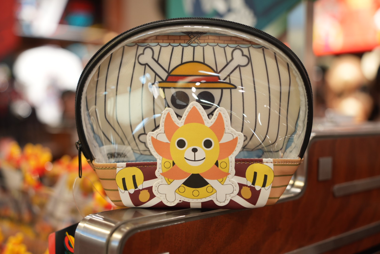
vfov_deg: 29.9
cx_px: 190
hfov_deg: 43.6
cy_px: 127
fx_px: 475
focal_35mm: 45
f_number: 3.5
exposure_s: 1/50
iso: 800
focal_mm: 45
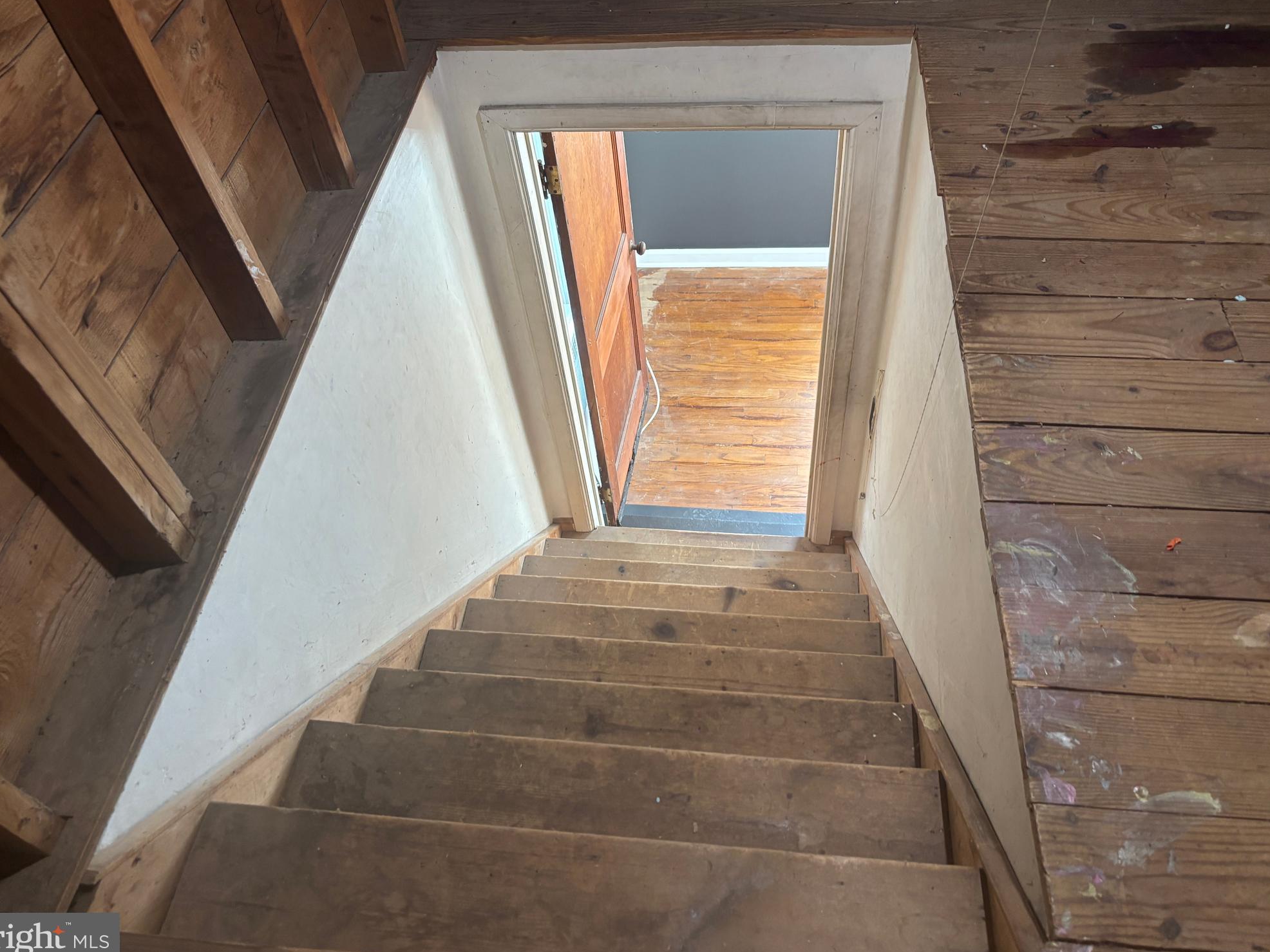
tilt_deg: -49.9
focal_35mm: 27
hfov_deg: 65.3
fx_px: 991
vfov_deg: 51.4
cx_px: 618
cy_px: 471
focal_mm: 5.96
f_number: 1.6
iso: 160
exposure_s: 1/60
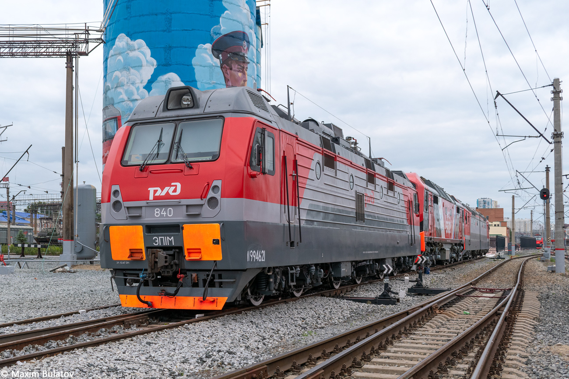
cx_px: 284
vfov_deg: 38.3
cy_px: 190
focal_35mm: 34
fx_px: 545
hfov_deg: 55.1
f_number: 5.6
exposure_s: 1/250
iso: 250
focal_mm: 23
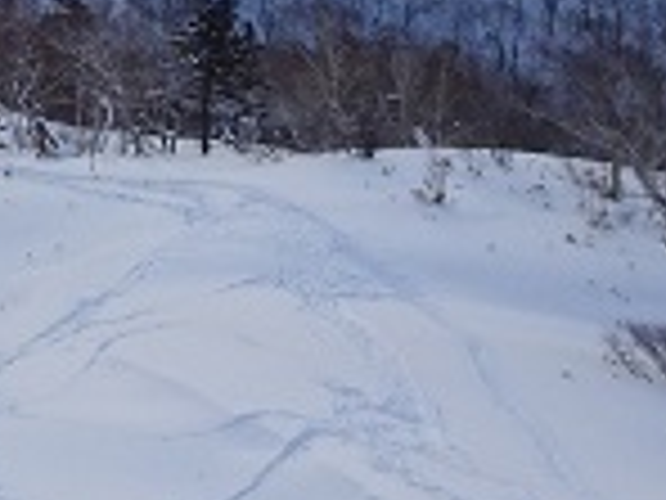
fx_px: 2847
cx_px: -378
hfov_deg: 12.6
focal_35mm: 148
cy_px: -347
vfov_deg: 9.6
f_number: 3.5
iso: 80
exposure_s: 1/400
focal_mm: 4.1
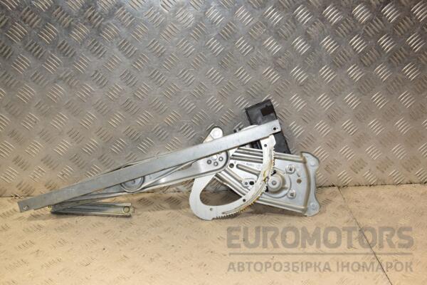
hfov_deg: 41.1
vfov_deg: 28.1
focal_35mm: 48
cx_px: 214
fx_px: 569
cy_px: 142
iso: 800
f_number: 6.3
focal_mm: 32
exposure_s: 1/200
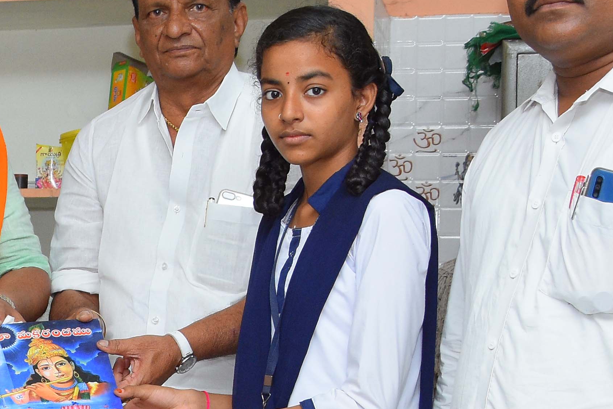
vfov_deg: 12.0
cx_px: -96
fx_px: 1903
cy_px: 488
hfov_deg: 17.5
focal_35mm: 112
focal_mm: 21
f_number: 6.3
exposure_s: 1/100
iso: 640
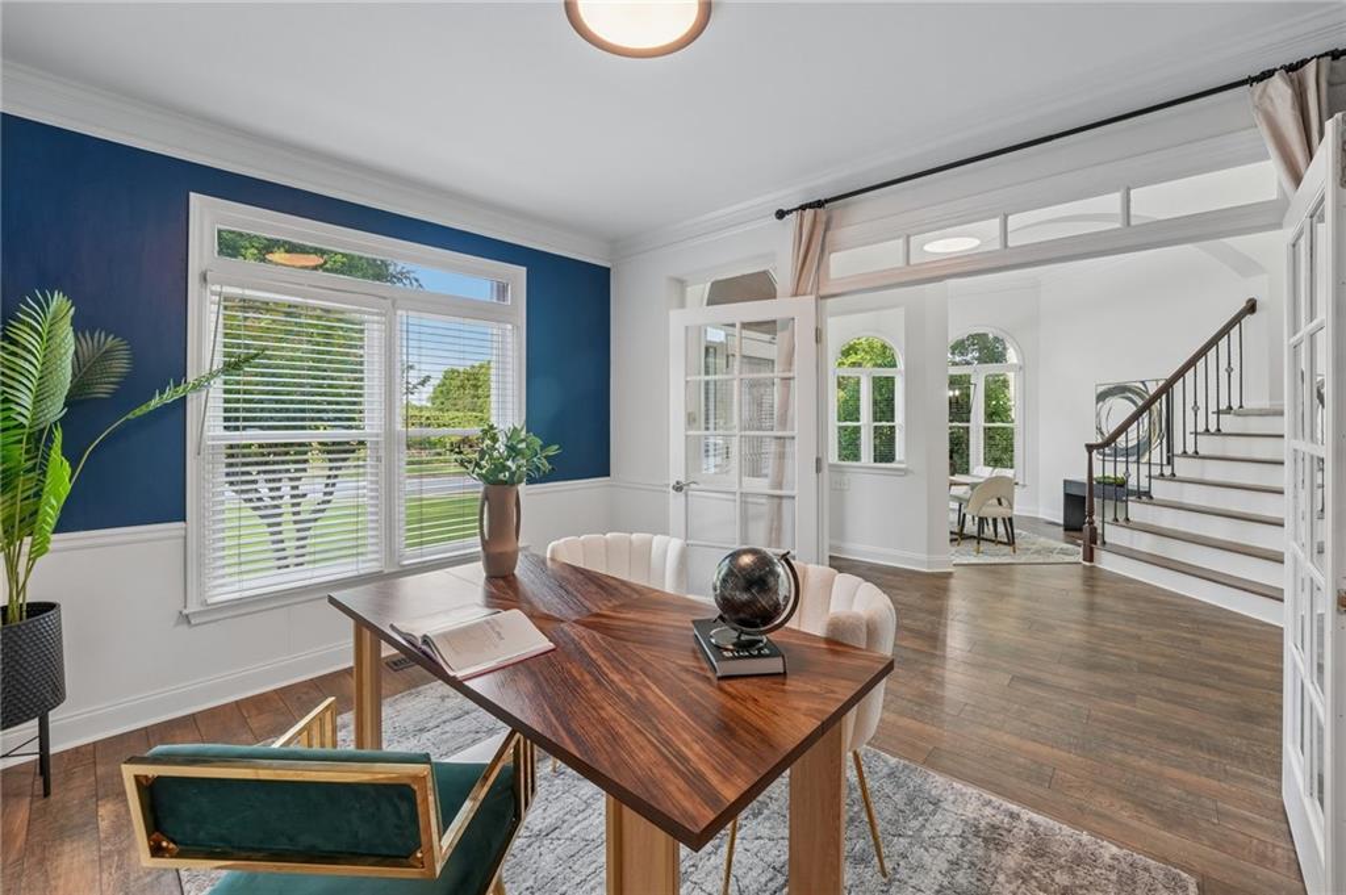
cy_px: 448
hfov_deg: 104.3
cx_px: 673
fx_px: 523
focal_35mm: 14
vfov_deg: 81.1
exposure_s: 1/25
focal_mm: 14
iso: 320
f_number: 8
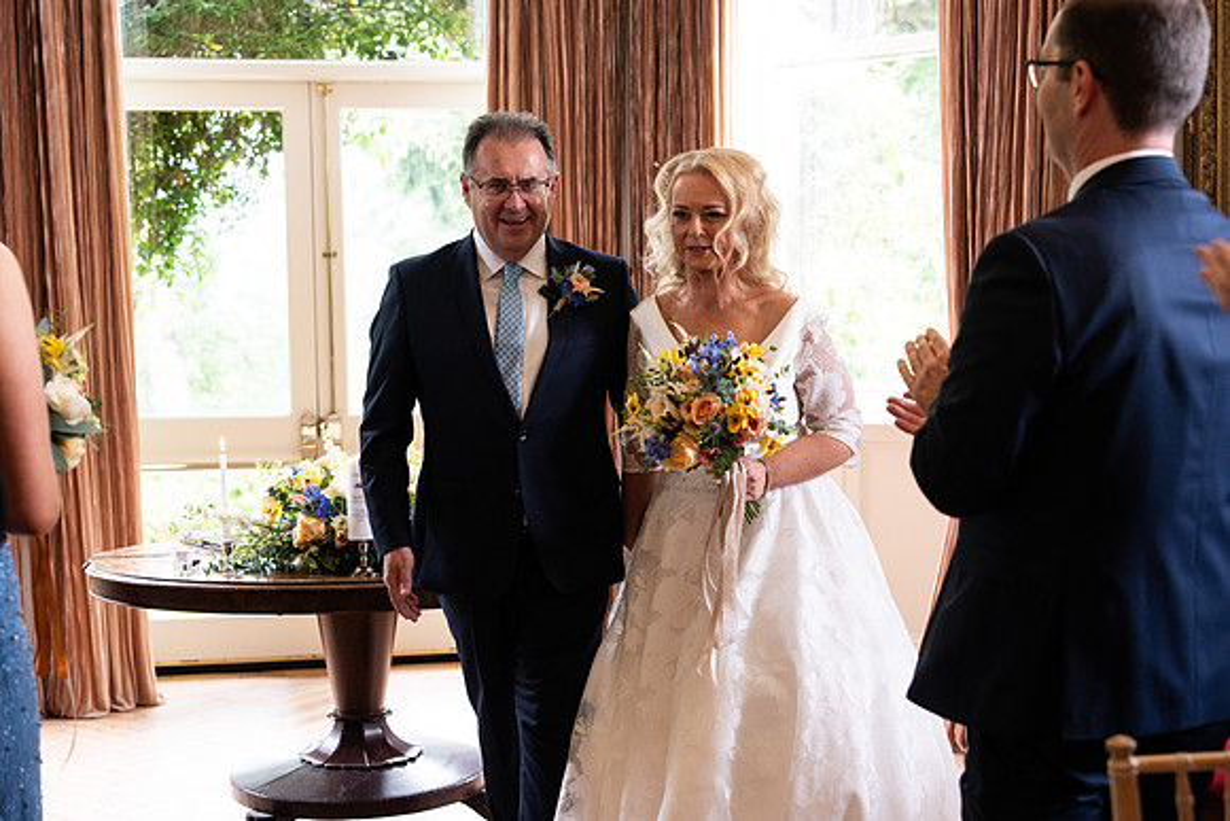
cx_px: 615
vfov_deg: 26.0
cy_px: 410
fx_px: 1777
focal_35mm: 52
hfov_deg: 38.2
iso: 1600
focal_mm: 52
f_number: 3.5
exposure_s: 1/200
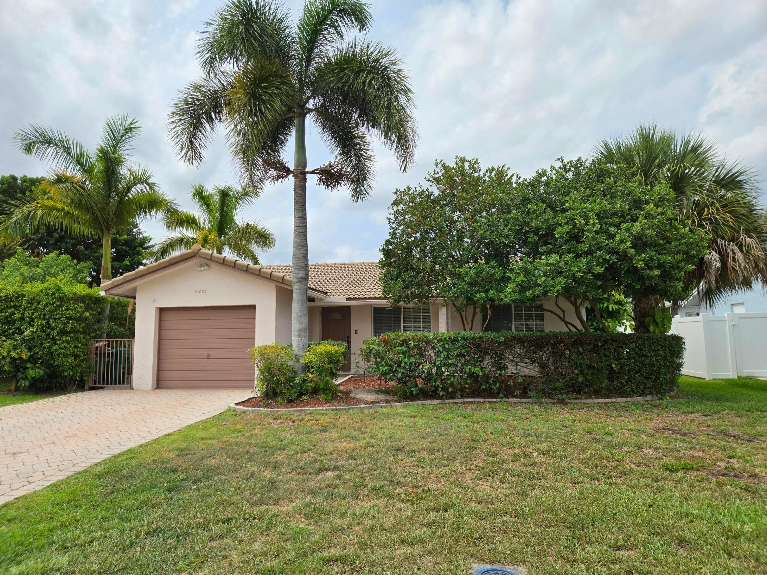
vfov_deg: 58.9
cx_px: 384
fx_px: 510
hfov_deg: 73.9
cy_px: 288
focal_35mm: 23
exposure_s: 1/2000
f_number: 1.8
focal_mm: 5.4
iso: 25
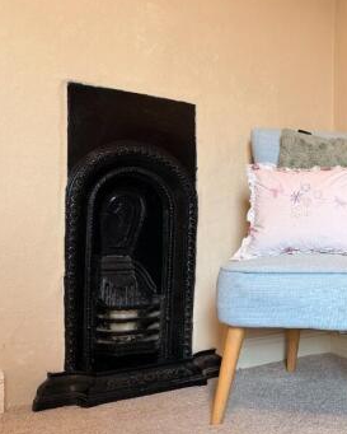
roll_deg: -0.6
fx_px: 513
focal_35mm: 40
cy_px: 230
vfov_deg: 45.8
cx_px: 365
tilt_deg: +0.4
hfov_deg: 33.4
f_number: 1.78
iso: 160
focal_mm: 6.76
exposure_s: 1/50
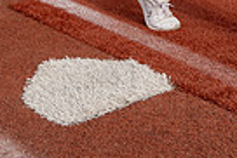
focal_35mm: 116
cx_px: 171
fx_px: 764
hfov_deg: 17.5
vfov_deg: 10.2
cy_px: -226
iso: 80
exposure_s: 1/250
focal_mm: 35
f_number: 5.6
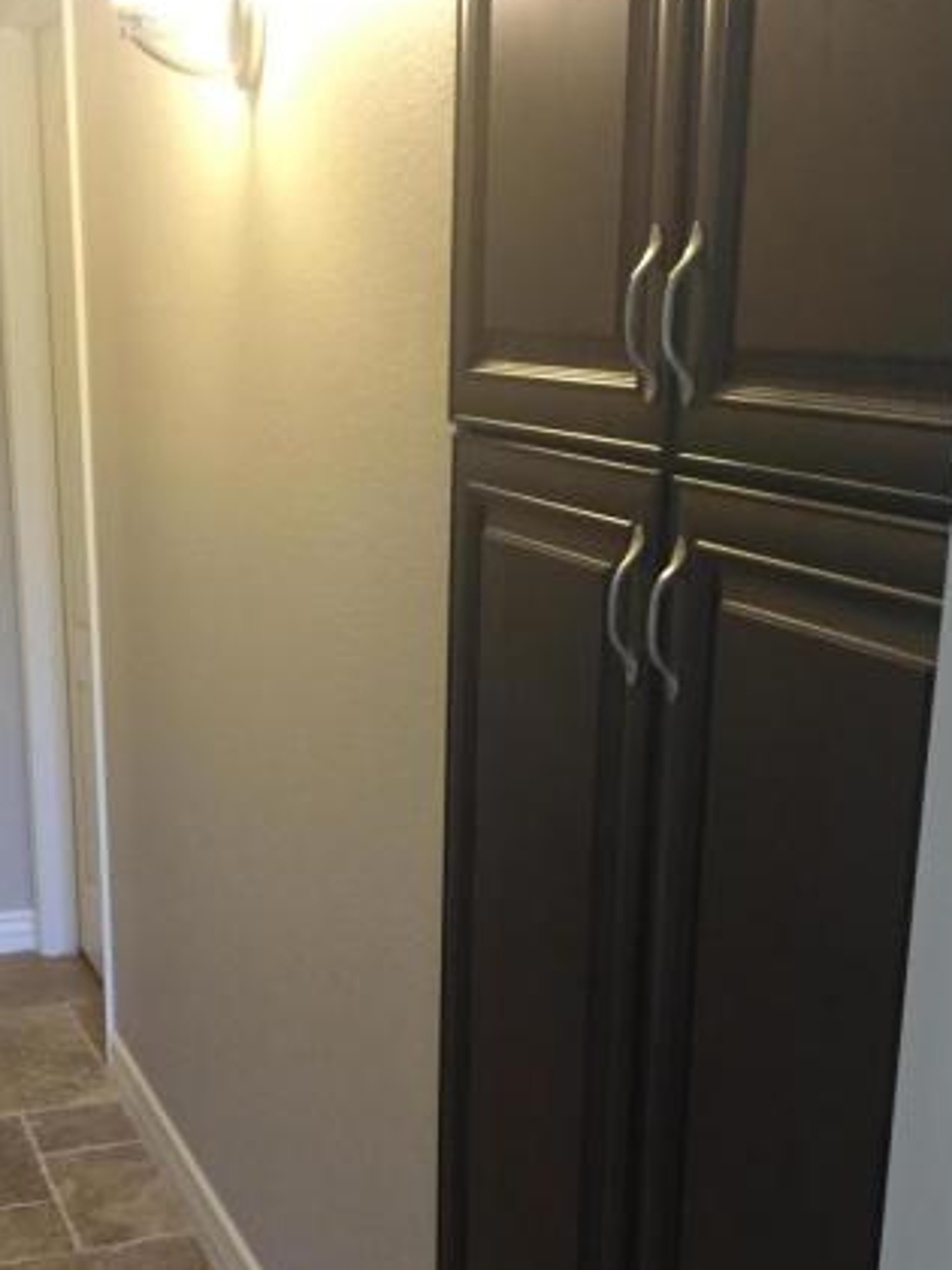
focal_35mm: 53
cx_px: 311
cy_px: 1019
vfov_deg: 35.0
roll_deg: +1.3
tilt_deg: -17.8
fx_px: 1943
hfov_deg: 27.3
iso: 250
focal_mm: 4.15
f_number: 2.2
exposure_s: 1/33
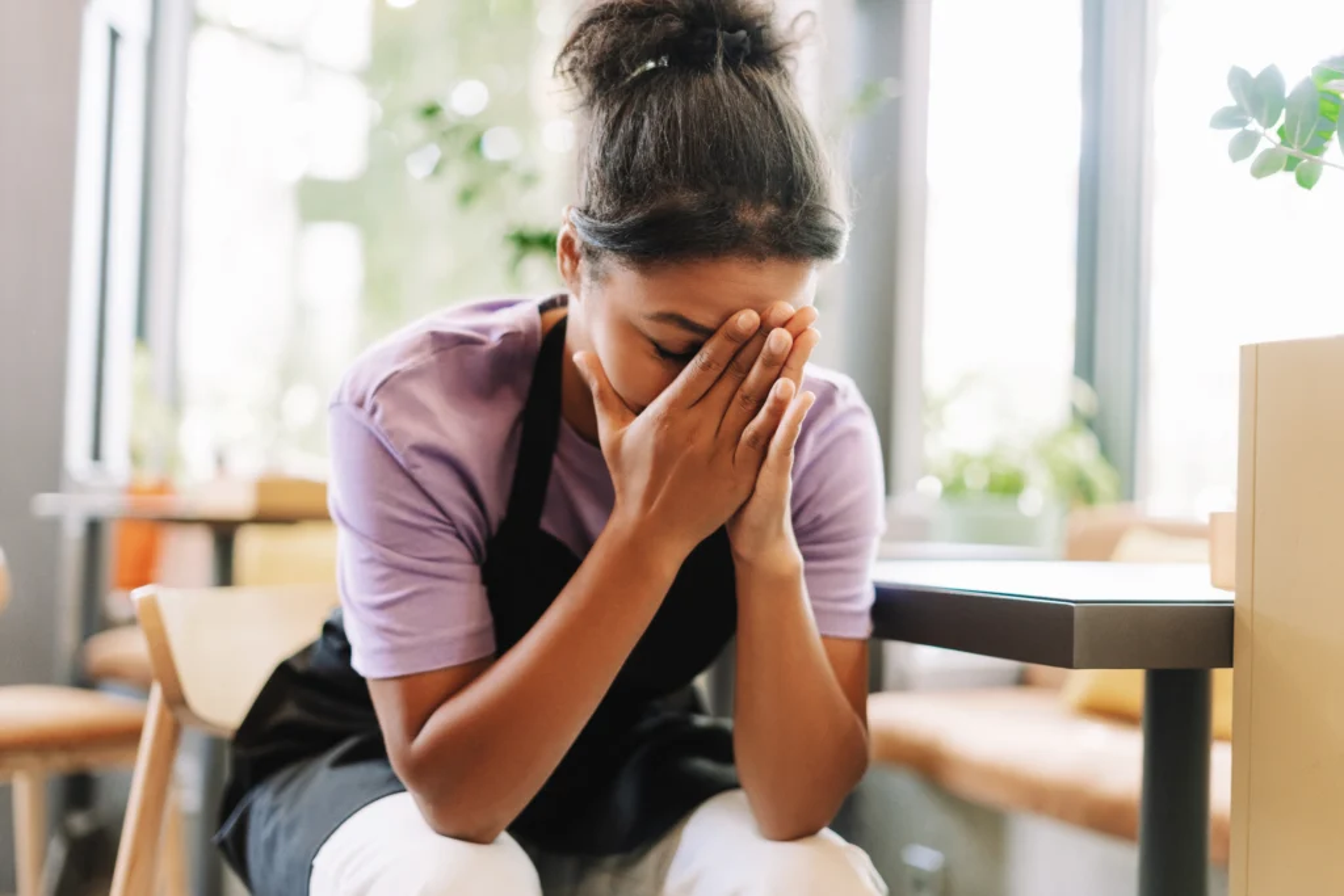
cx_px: 672
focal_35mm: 50
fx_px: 1867
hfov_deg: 39.6
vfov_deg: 27.0
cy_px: 448
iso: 500
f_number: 2
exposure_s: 1/250
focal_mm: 50
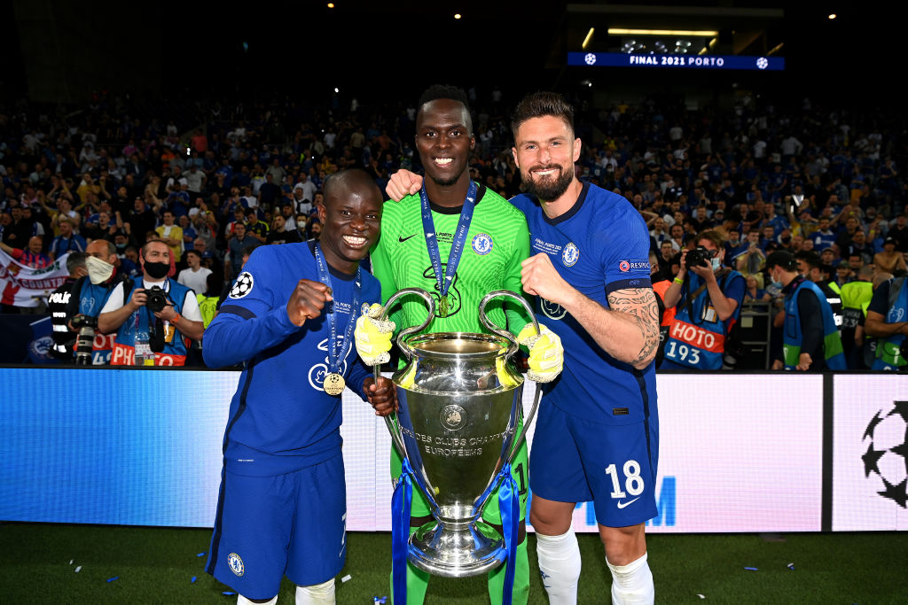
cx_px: 454
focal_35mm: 26
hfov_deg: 69.4
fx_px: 656
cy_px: 302
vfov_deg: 49.6
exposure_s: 1/500
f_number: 6.3
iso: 1000
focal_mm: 26
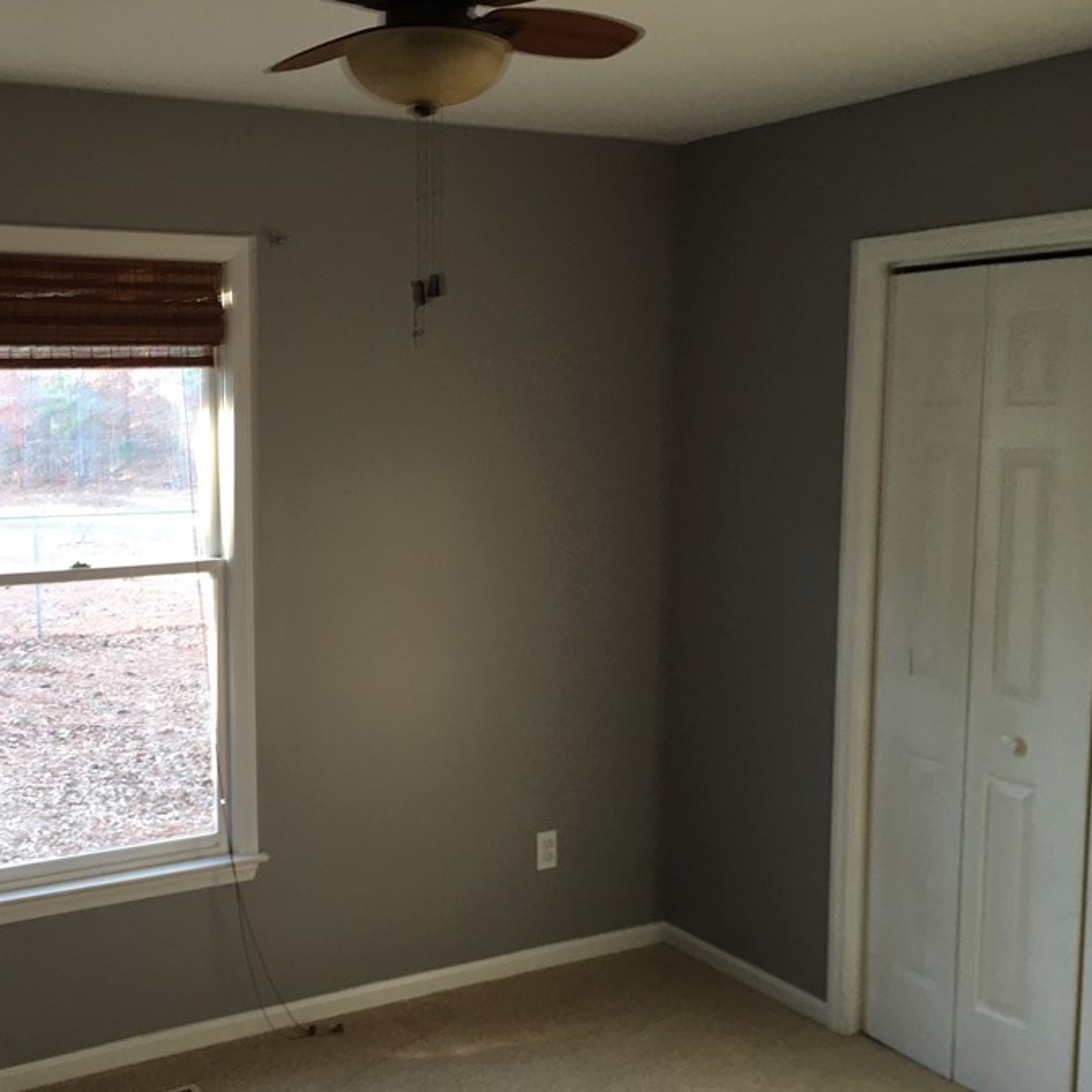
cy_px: 573
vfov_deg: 42.8
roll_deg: -1.0
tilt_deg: -4.7
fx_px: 1392
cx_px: 370
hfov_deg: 42.3
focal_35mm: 39
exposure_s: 1/15
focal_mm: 4.15
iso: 25
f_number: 2.2
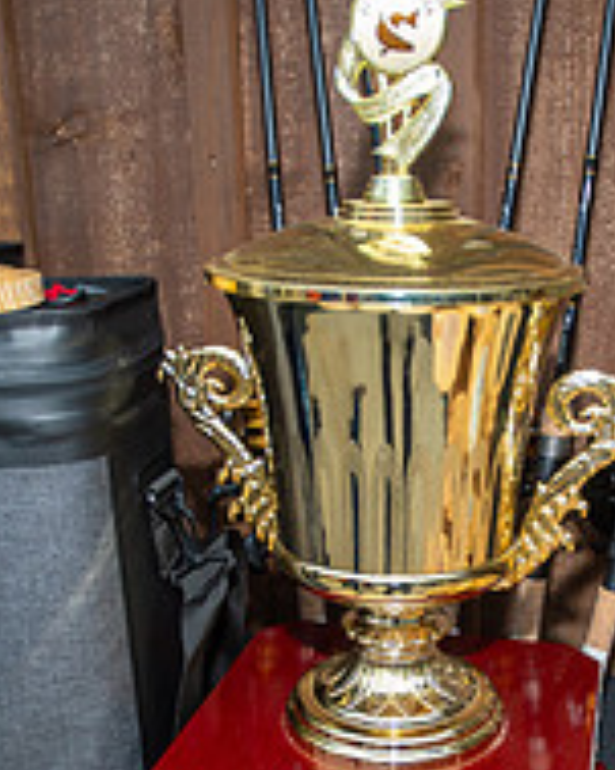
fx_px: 1116
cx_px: 440
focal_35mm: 49
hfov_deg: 30.4
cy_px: 579
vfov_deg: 37.1
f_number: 2.8
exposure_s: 1/1600
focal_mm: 17
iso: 400
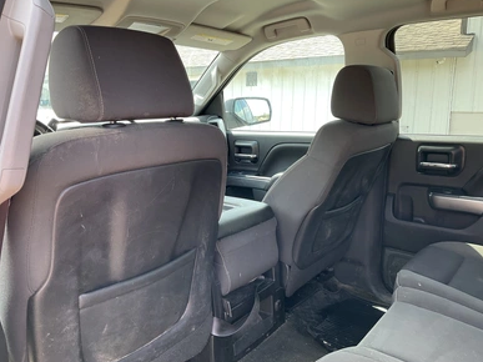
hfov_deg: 60.0
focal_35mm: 30
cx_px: 235
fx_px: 418
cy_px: 179
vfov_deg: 46.8
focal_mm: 3
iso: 40
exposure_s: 1/122
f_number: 1.8
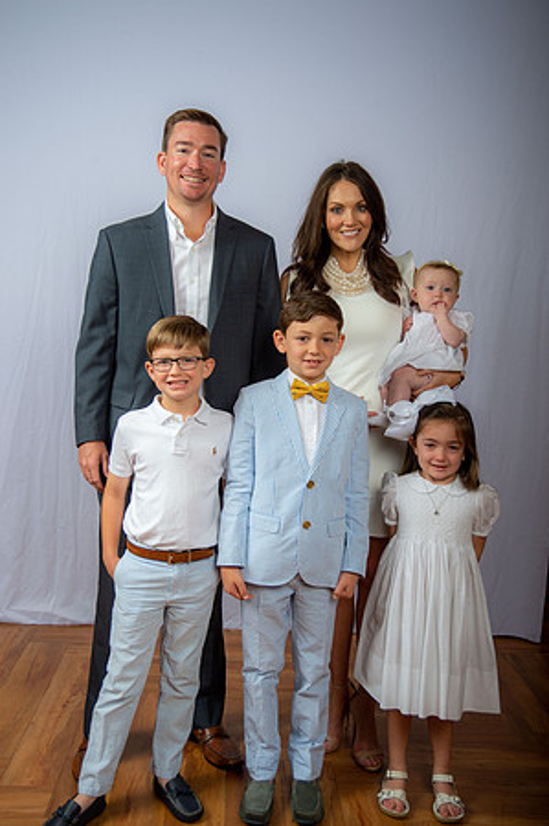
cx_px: 274
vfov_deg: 46.4
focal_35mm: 42
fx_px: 963
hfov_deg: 31.8
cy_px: 413
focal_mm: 42
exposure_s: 1/200
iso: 250
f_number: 6.3
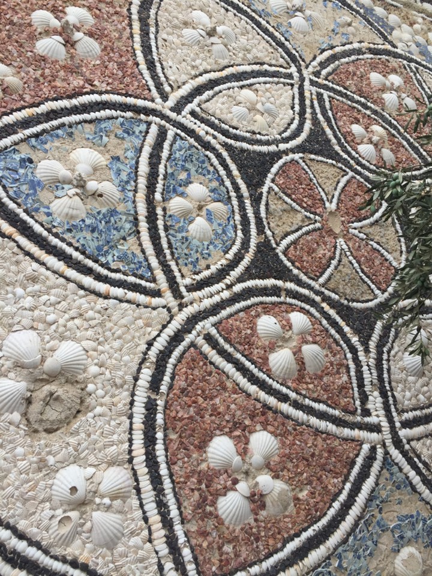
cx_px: 216
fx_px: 483
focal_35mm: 29
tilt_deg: +22.9
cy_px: 288
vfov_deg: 61.7
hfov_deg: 48.2
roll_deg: +4.1
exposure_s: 1/465
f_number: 2.2
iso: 32
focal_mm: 4.15
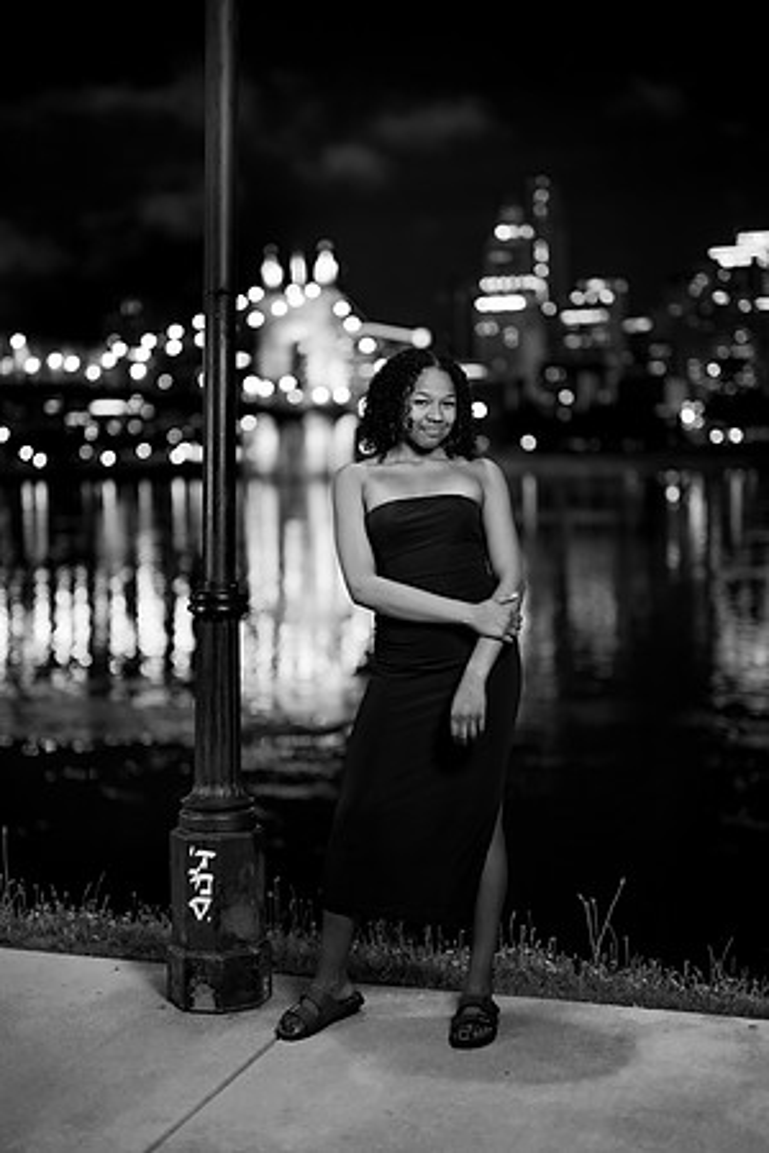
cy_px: 576
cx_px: 384
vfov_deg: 39.6
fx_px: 1602
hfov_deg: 27.0
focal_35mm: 50
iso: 320
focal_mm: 50
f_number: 1.2
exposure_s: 1/50
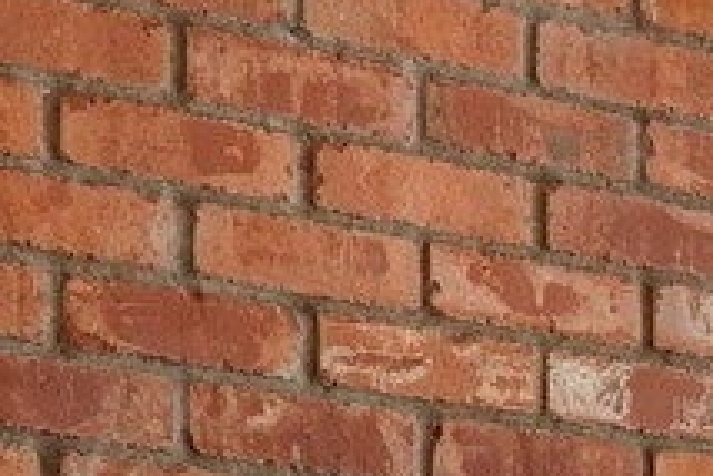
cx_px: 2134
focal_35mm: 206
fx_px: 4083
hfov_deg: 8.4
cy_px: 1393
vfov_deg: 6.2
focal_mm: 26
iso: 400
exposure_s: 1/100
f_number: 3.5
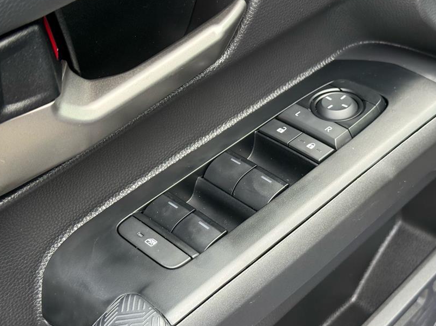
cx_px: 245
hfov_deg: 31.7
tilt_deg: -42.1
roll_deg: +8.5
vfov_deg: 24.0
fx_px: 768
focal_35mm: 61
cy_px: 165
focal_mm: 6.76
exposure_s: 1/182
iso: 160
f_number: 1.78
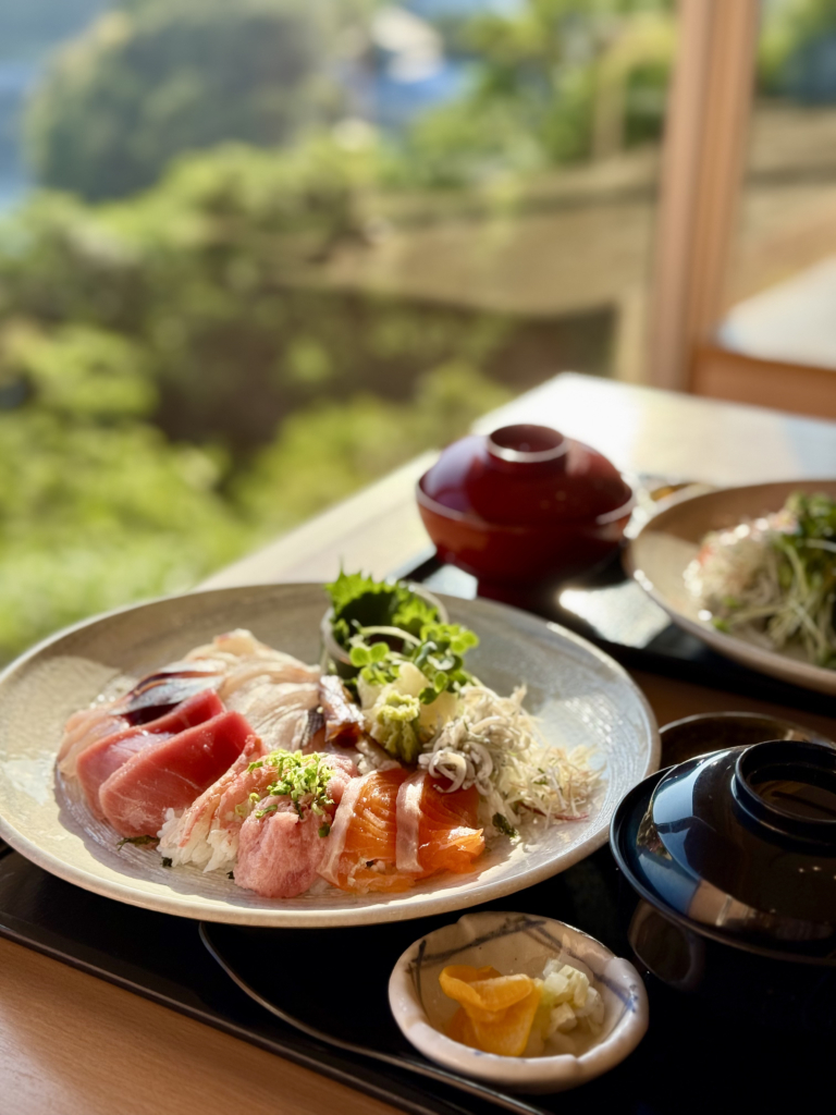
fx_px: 1546
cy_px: 558
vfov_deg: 39.7
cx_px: 418
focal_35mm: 48
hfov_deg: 30.3
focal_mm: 6.76
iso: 64
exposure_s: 1/1403
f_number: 1.78
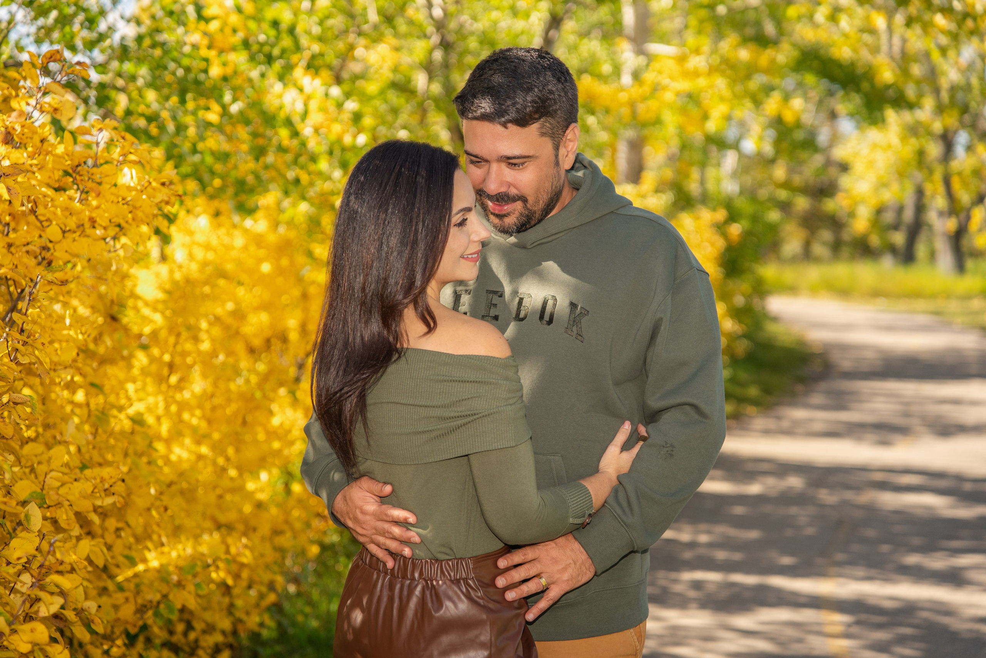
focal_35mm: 69
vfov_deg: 19.7
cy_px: 329
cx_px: 493
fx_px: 1890
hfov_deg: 29.2
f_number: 2.8
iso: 500
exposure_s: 1/2500
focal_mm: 69
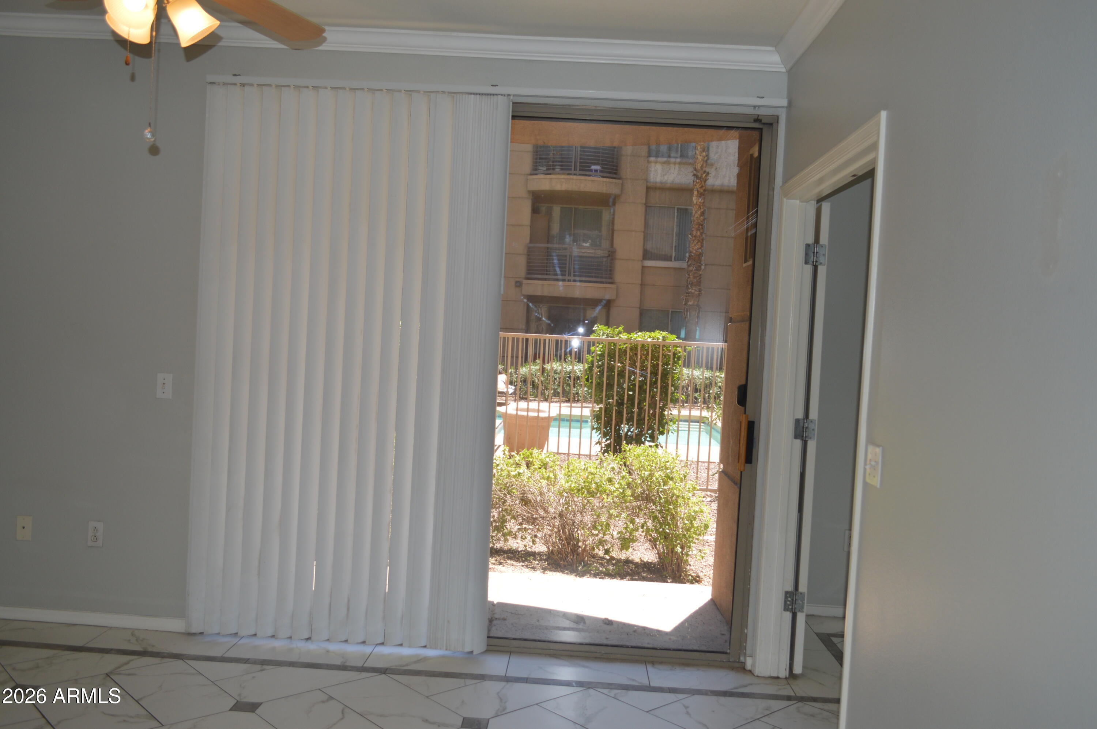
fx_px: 913
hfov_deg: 62.0
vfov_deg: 43.5
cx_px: 548
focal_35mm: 30
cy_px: 364
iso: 200
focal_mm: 20
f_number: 4
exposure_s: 1/125
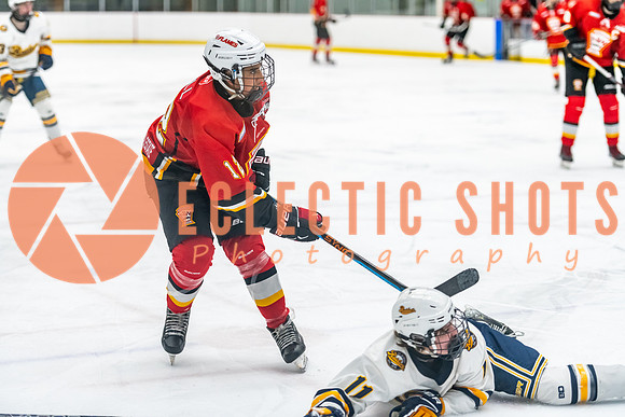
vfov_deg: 13.4
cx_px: 312
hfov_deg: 20.0
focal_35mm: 102
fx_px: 1771
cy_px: 208
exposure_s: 1/800
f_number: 2.8
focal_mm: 102
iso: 3200
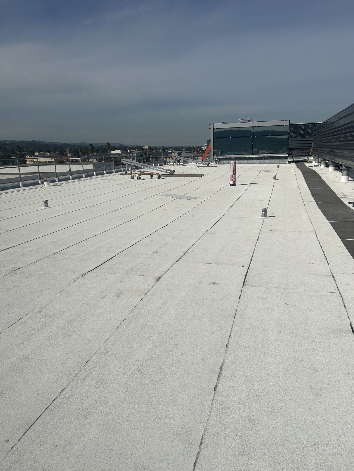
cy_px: 236
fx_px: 355
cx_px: 177
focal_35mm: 26
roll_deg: +2.5
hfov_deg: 53.1
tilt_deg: -13.3
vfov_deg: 67.3
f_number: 1.5
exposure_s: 1/16393
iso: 40
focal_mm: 5.7
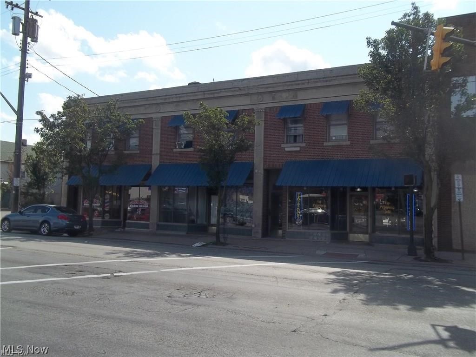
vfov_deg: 44.2
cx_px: 238
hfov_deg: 56.8
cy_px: 178
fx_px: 440
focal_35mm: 32
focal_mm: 5.7
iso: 64
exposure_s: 1/125
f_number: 8.8
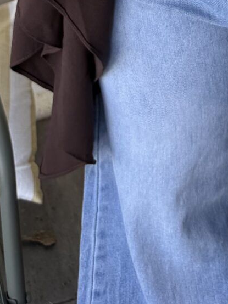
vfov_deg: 13.8
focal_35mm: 111
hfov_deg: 12.9
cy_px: -376
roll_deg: -3.6
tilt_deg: -12.5
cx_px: 297
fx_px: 976
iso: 80
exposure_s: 1/317
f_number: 1.78
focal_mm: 6.76
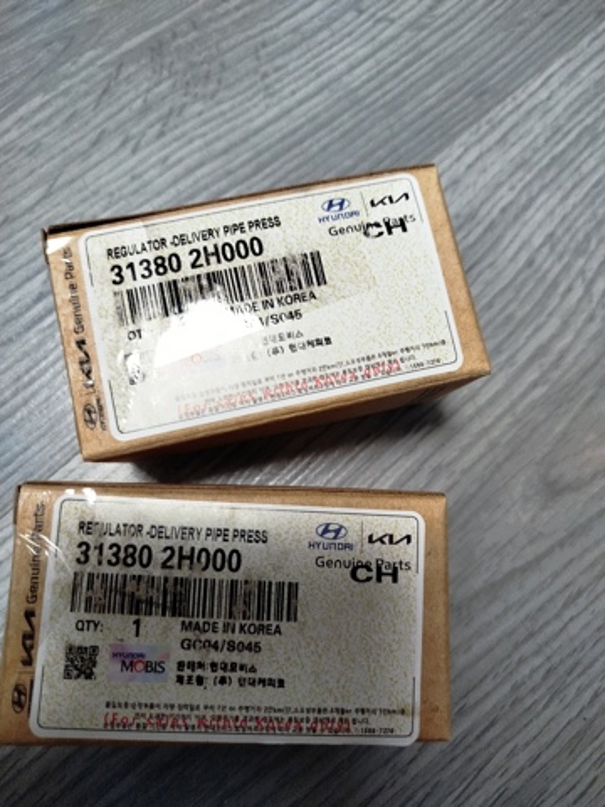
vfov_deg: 71.6
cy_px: 404
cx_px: 302
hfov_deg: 56.8
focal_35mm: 24
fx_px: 559
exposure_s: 1/33
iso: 200
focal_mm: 5.31
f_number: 1.7
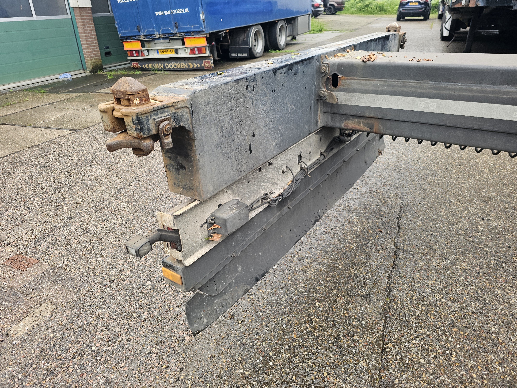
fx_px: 344
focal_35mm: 23
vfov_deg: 58.9
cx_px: 258
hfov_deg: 73.9
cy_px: 194
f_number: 1.7
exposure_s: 1/180
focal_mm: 6.3
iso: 32
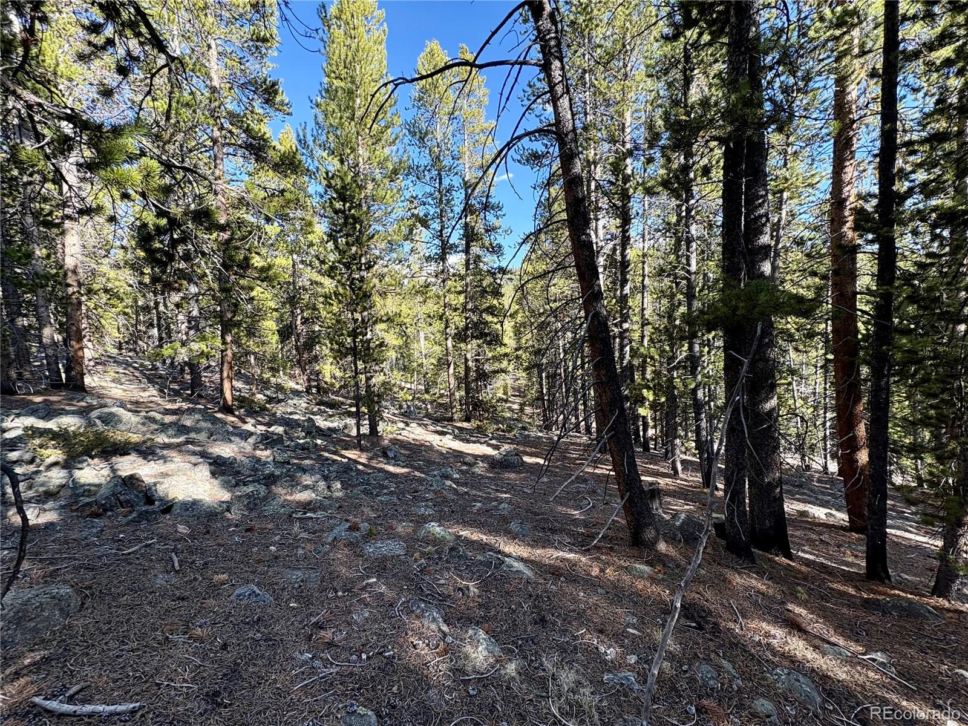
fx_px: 391
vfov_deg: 85.7
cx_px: 484
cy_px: 363
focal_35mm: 14
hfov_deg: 102.1
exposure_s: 1/228
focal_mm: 2.22
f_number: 2.2
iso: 64
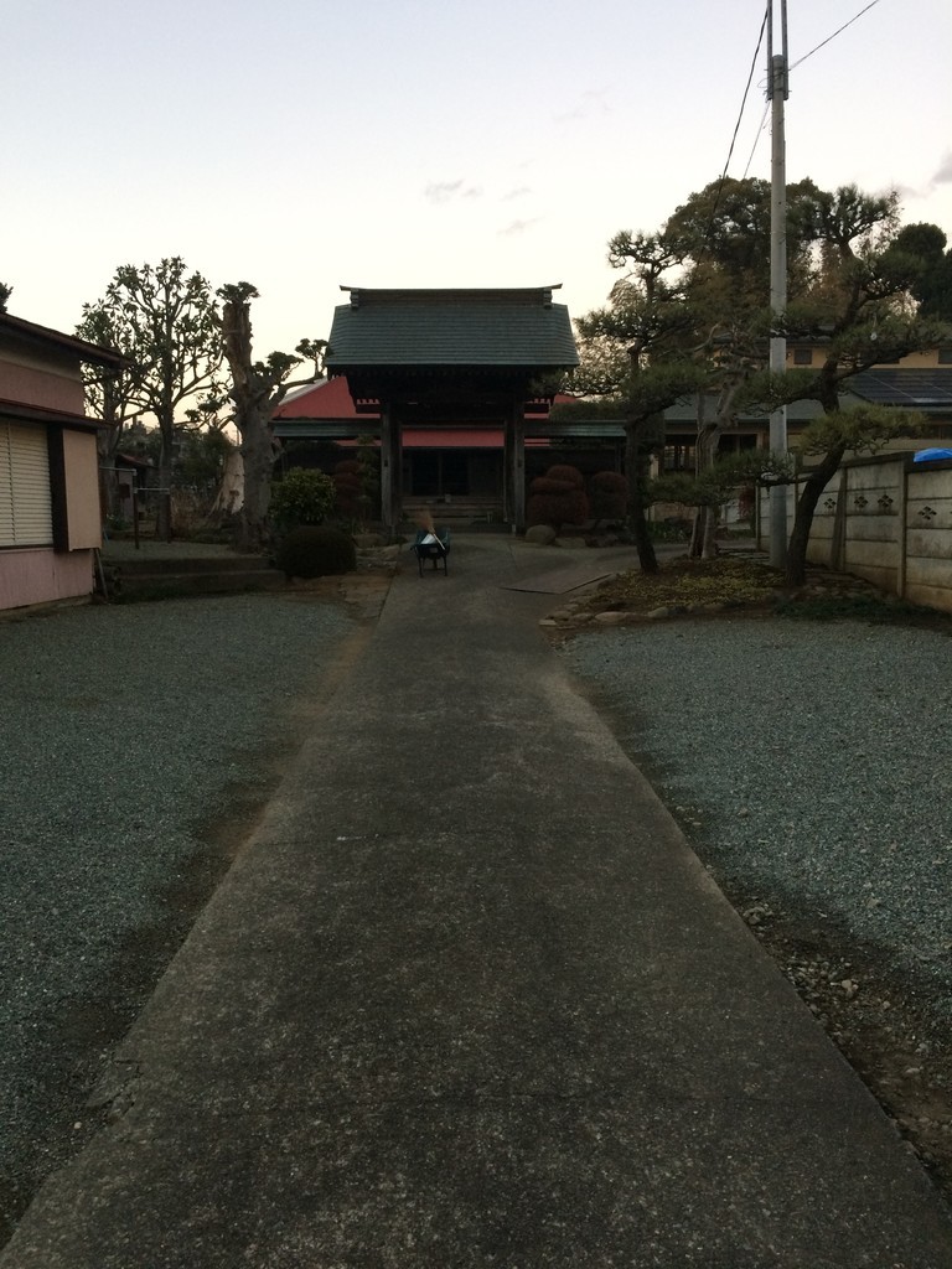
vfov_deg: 61.7
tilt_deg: -8.0
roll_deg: +1.7
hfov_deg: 48.2
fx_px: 1063
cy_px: 634
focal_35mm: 29
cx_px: 476
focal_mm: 4.15
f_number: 2.2
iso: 80
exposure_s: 1/30
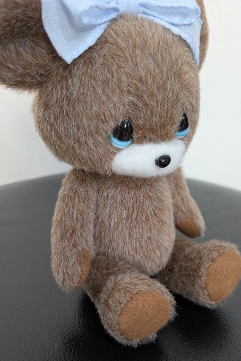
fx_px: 291
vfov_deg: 63.6
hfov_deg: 45.0
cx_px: 127
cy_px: 189
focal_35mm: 29
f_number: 1.89
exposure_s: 1/120
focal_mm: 5.43
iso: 382
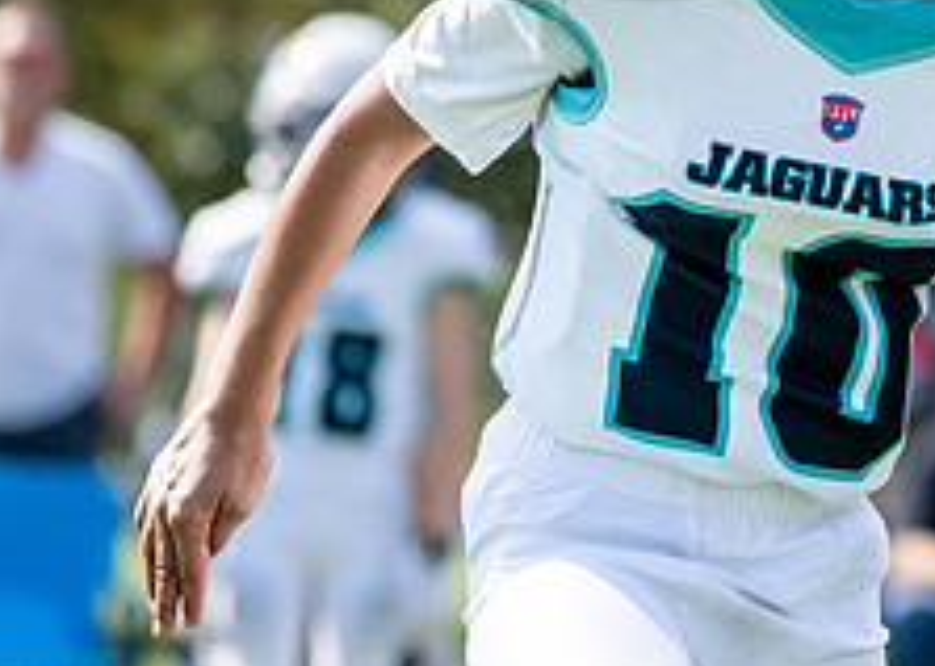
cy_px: -147
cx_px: 1072
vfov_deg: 4.3
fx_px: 8944
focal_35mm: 337
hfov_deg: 6.0
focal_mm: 91
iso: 200
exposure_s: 1/2500
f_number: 2.8
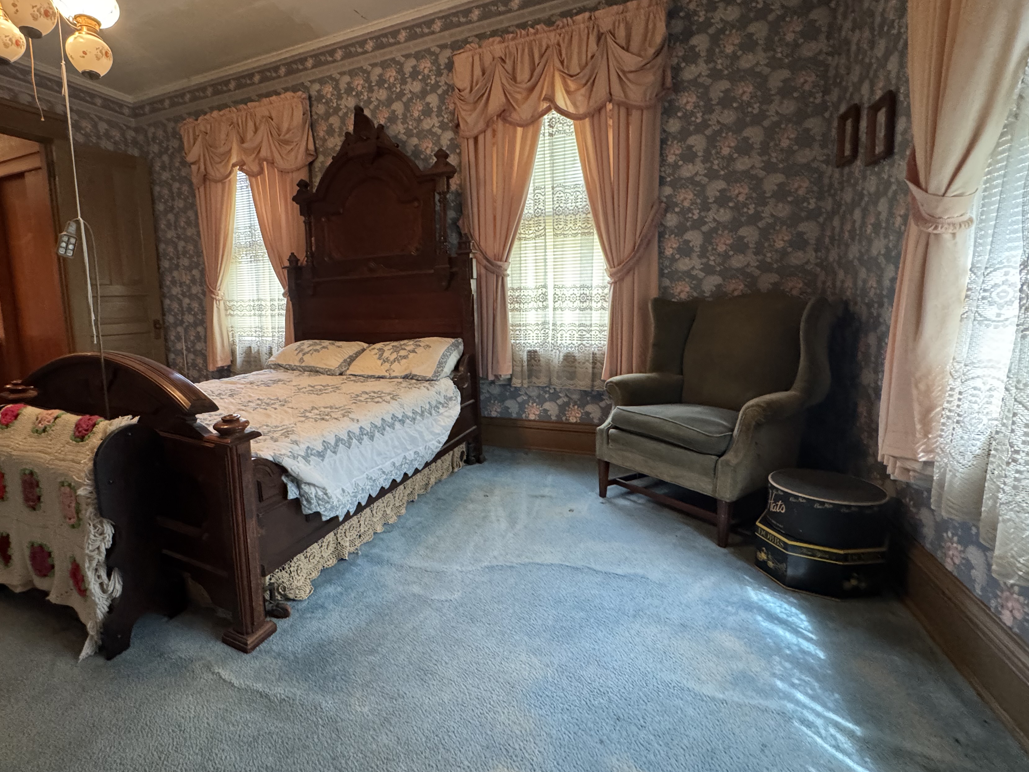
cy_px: 357
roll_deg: +1.2
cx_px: 412
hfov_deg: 89.9
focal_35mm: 17
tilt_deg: -8.2
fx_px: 505
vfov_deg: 74.6
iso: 800
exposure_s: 1/60
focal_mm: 2.22
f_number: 2.2
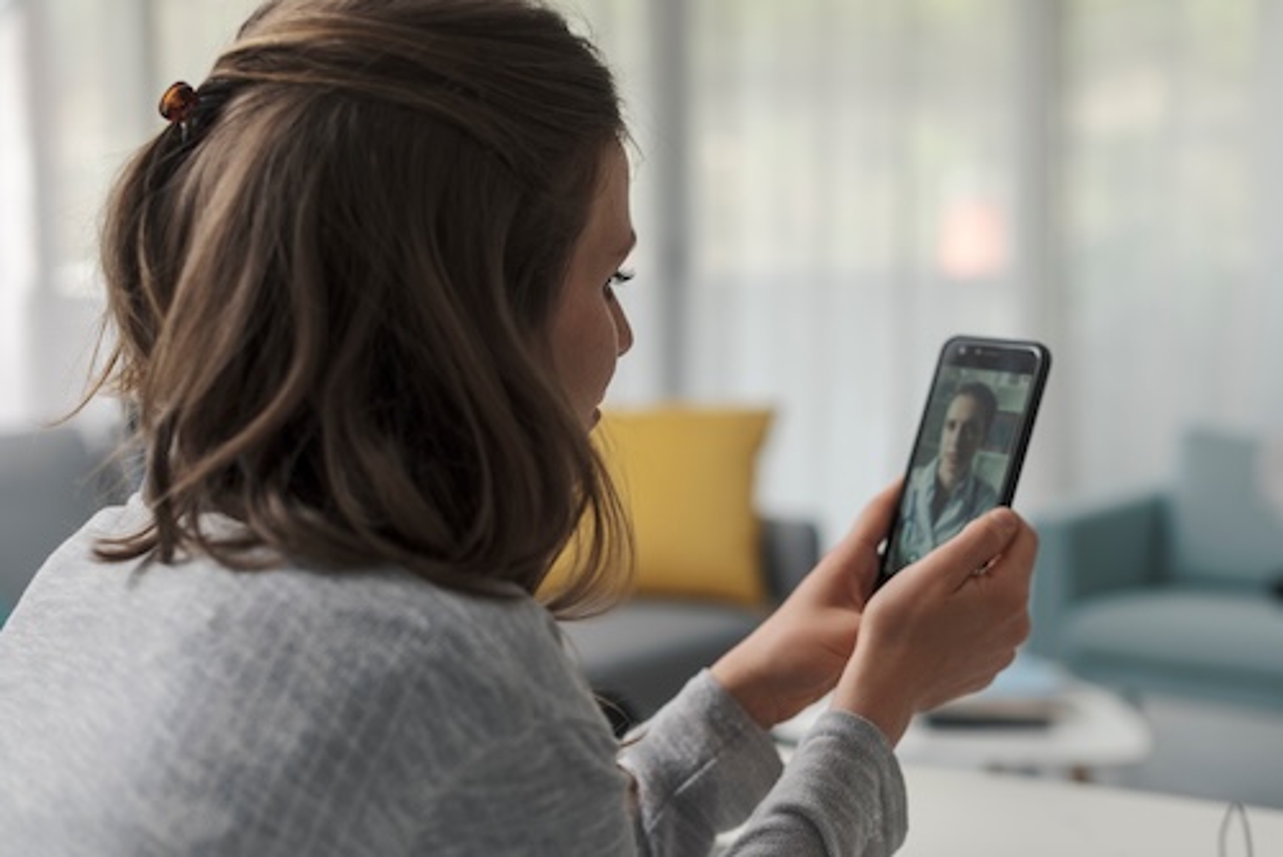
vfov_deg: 27.0
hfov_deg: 39.6
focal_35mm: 50
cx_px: 642
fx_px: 1783
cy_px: 428
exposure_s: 1/80
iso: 250
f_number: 2.8
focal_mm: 50
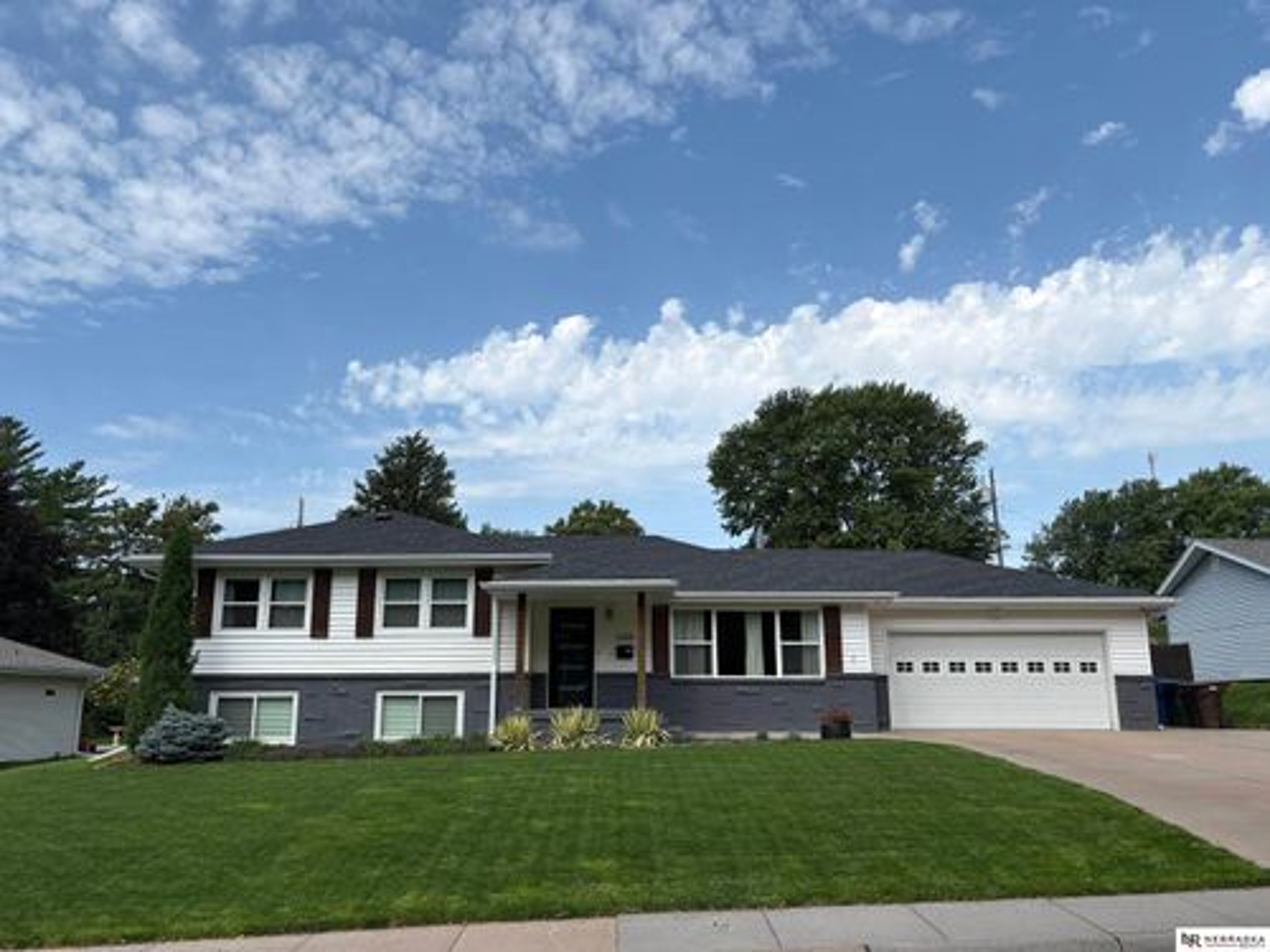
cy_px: 476
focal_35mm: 26
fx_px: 954
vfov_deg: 53.1
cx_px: 635
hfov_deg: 67.3
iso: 50
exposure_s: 1/4065
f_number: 1.6
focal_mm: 5.96
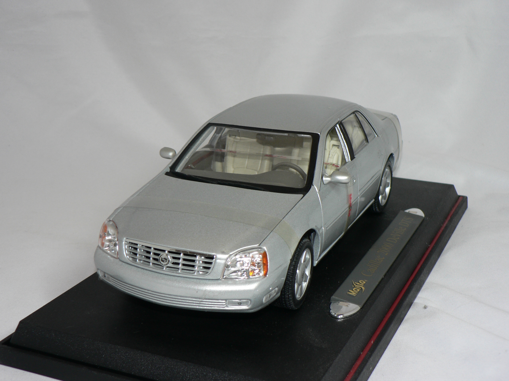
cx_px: 254
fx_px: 809
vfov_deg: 26.6
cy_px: 190
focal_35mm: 55
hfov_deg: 34.9
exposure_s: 1/60
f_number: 3.2
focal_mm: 9.2
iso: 80
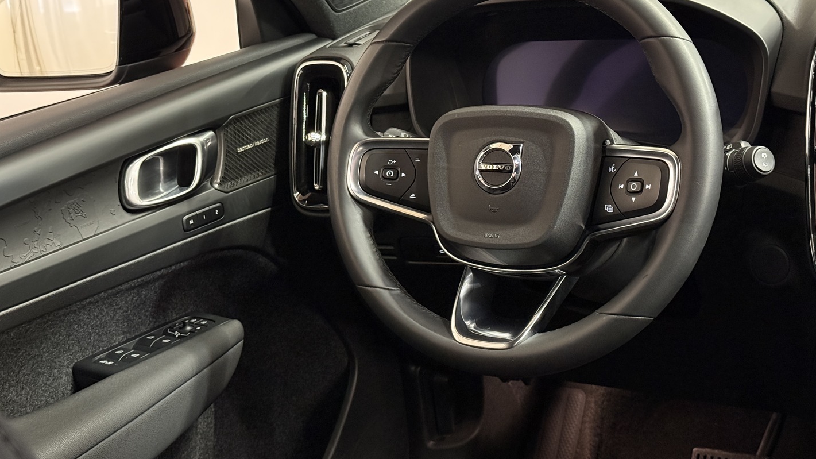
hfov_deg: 39.2
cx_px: 413
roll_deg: +7.5
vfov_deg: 22.6
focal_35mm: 53
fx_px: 1147
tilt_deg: -16.6
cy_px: 171
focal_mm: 6.76
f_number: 1.78
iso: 500
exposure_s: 1/31
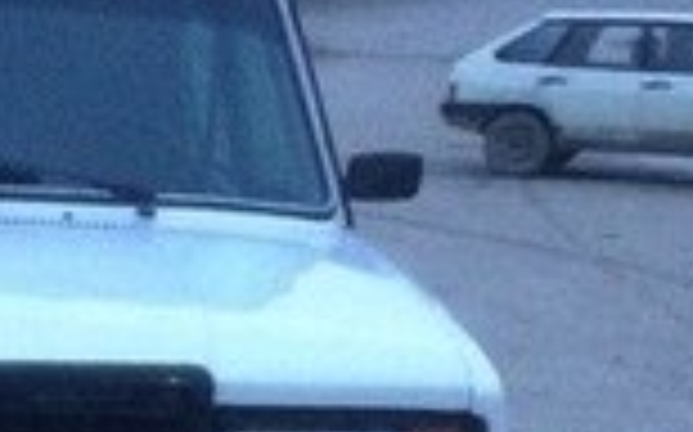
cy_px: 677
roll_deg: -0.8
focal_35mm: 132
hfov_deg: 15.5
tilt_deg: -17.9
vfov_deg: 9.6
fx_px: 2491
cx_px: 0
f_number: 2.2
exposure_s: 1/33
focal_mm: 4.15
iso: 320
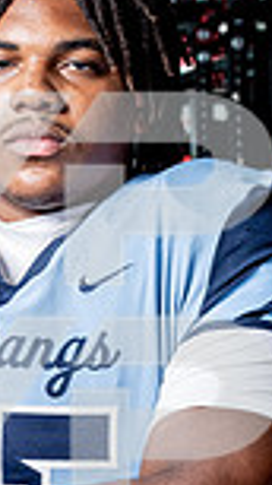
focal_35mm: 216
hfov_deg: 5.6
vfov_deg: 9.9
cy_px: 415
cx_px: 35
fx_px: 2771
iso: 640
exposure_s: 1/250
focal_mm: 70
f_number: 9
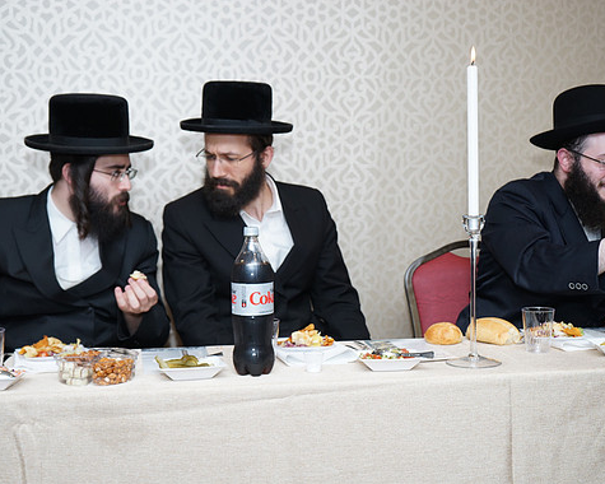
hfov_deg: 34.1
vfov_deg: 27.6
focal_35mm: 55
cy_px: 244
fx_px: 985
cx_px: 325
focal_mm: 48
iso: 640
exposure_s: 1/125
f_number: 5.6
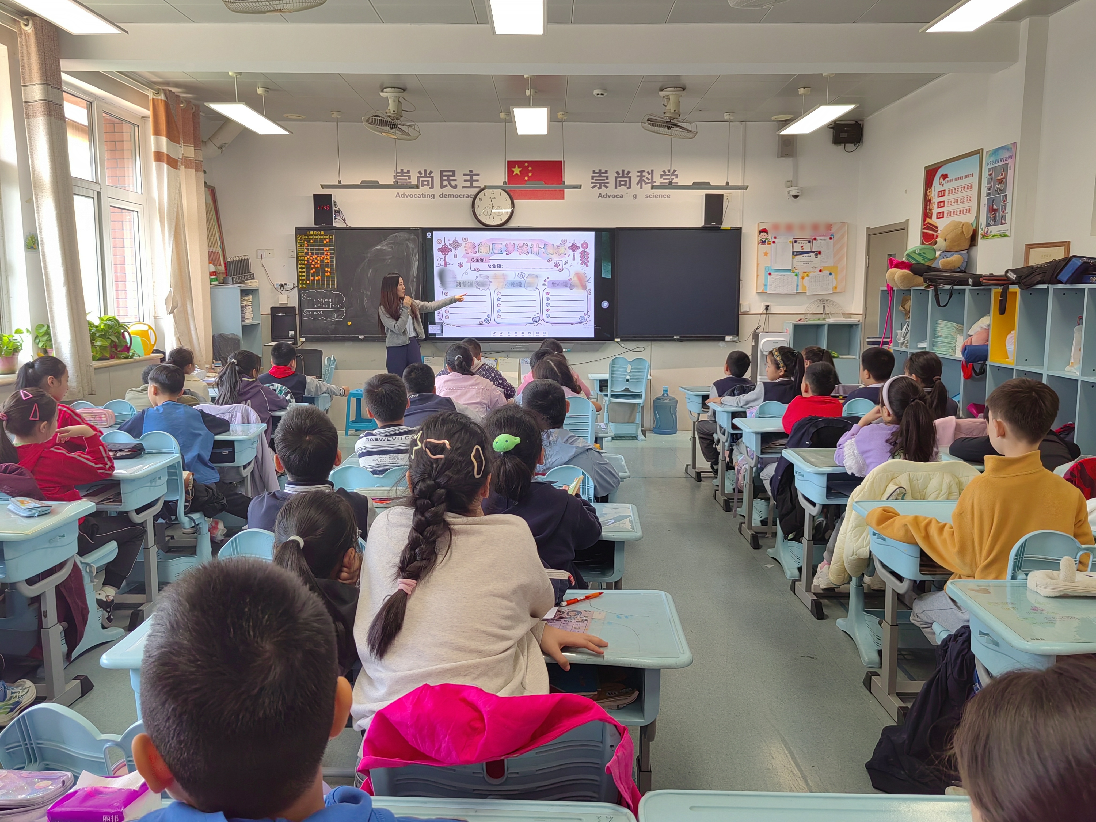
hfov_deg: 65.3
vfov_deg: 51.4
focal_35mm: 27
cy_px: 411
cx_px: 548
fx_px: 855
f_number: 1.9
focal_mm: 5.52
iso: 80
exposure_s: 1/100
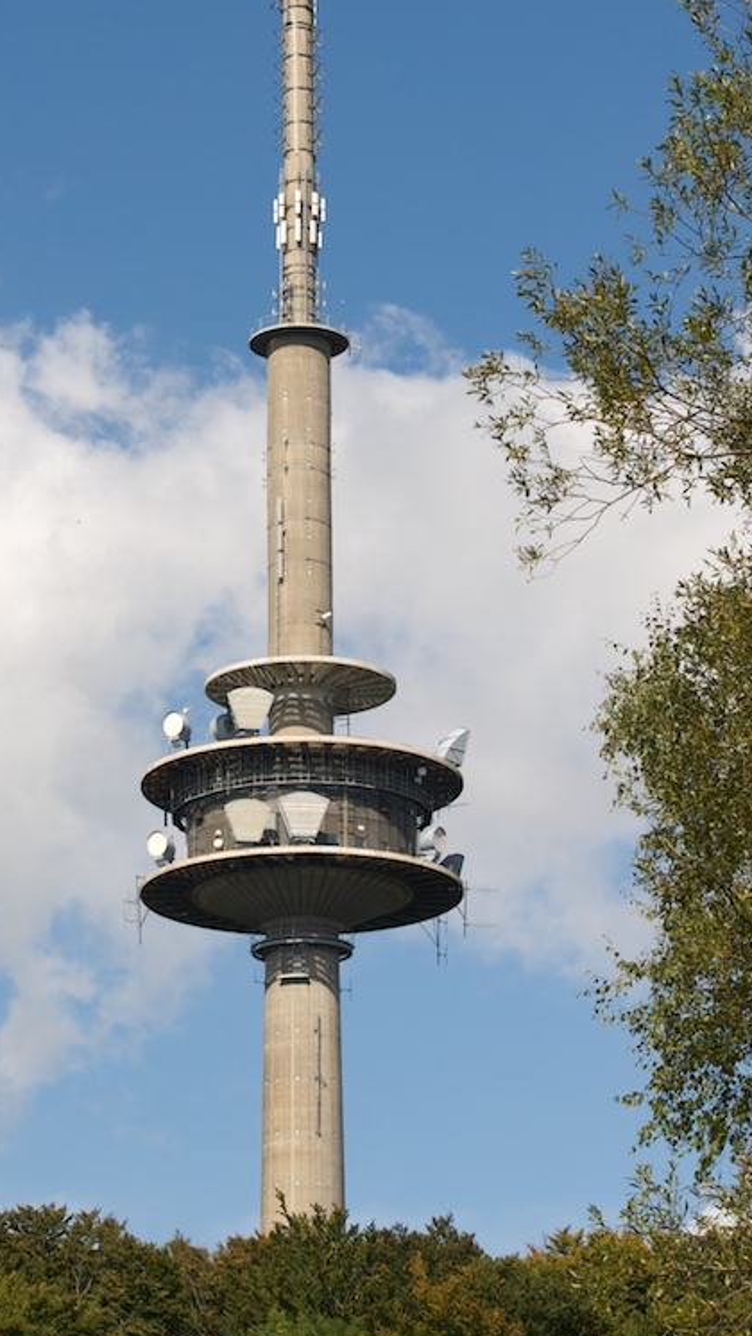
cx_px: 296
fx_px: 4180
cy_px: 643
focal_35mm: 118
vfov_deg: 18.2
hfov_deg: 10.3
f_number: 9
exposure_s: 1/350
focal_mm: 70
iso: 100
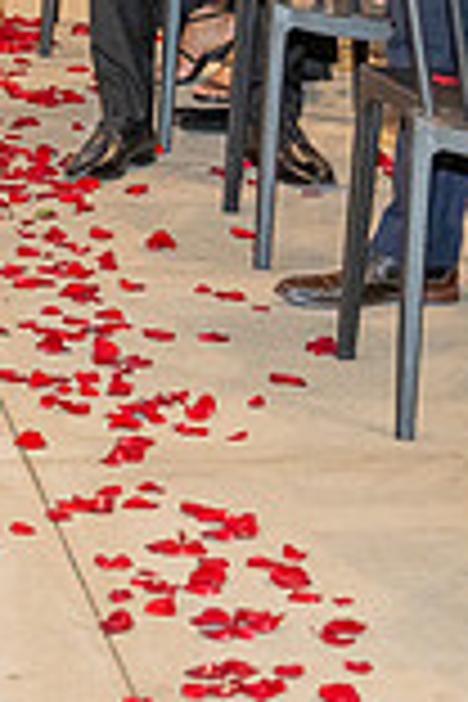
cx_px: -536
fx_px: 3549
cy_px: -155
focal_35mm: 182
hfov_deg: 7.2
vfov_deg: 11.1
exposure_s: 1/200
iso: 1250
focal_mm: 49
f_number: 3.5
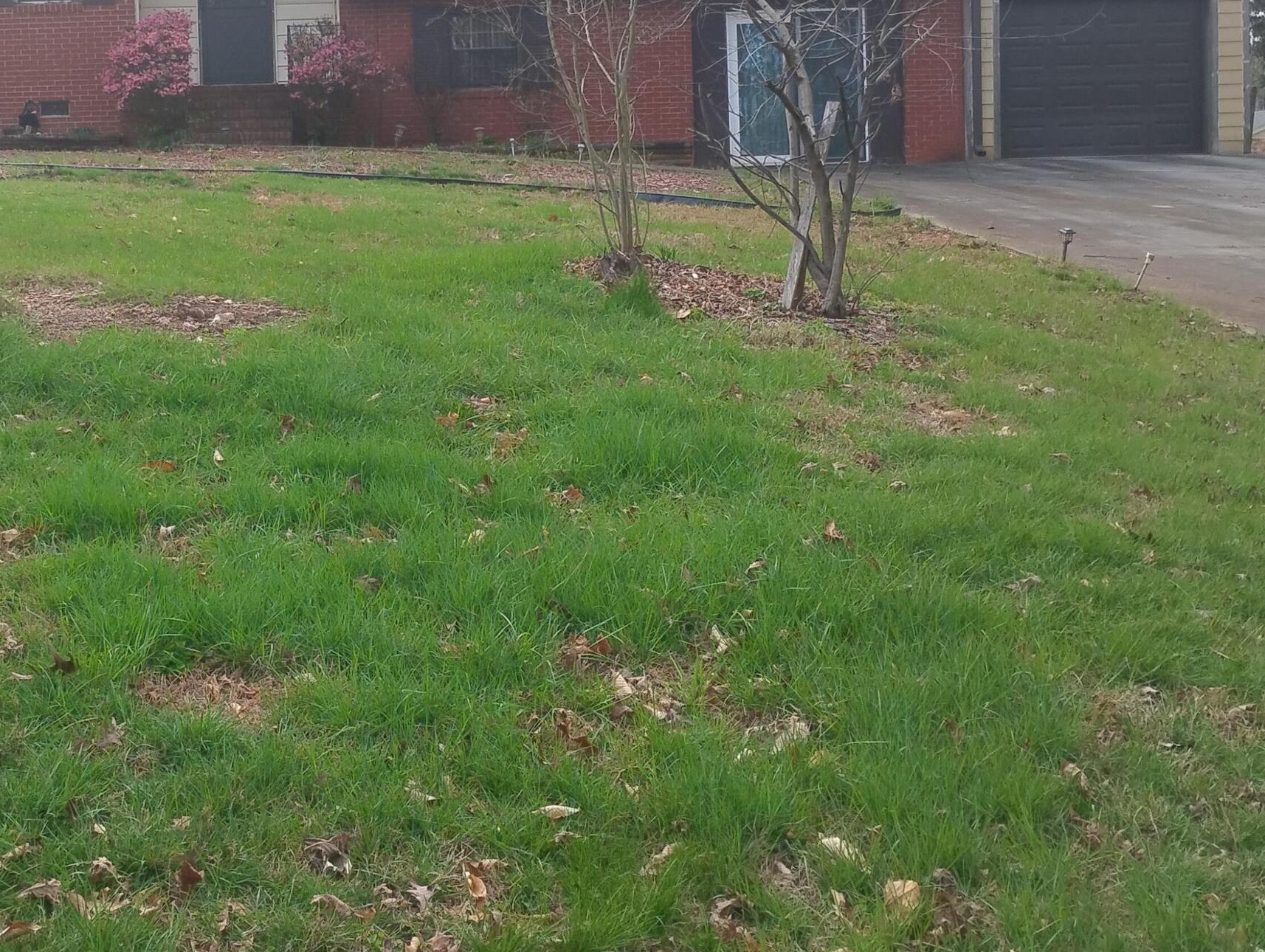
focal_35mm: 50
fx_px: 1829
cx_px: 328
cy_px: 274
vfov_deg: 28.9
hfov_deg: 37.3
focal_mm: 4.26
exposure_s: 1/370
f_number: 1.8
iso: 100
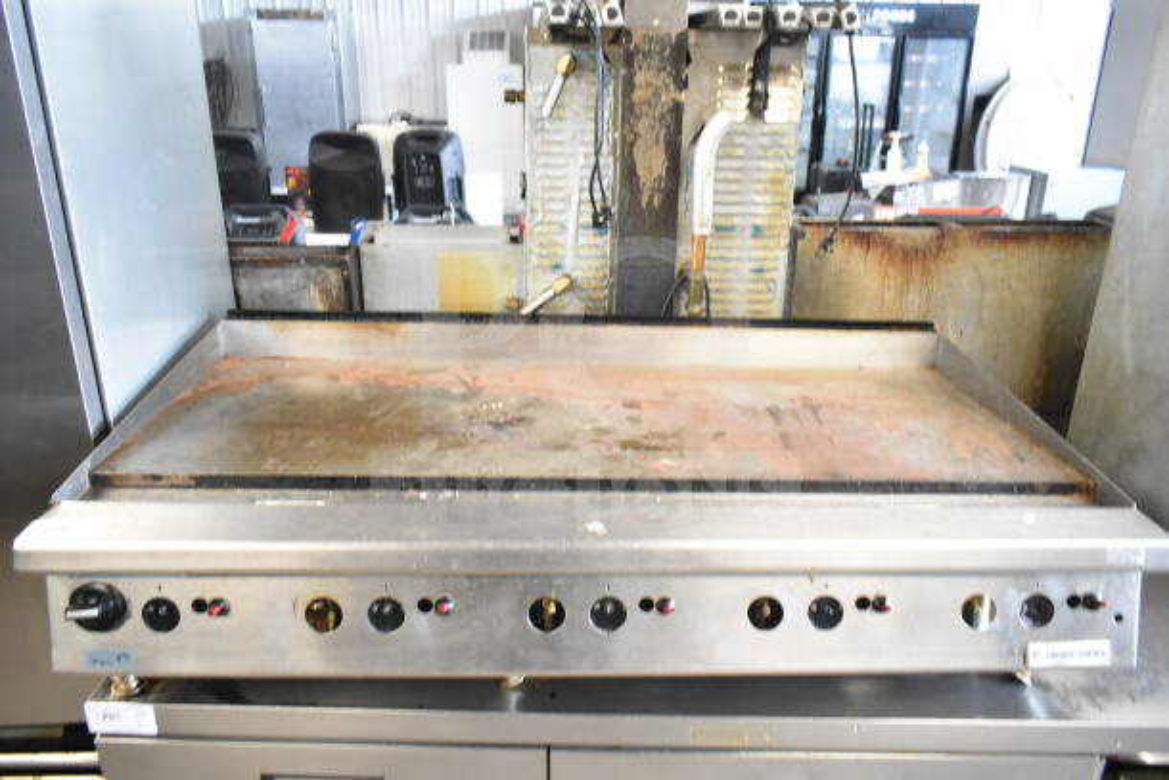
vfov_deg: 48.0
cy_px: 390
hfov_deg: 67.4
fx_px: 877
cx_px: 584
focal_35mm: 27
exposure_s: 1/30
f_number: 3.5
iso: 1800
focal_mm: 18
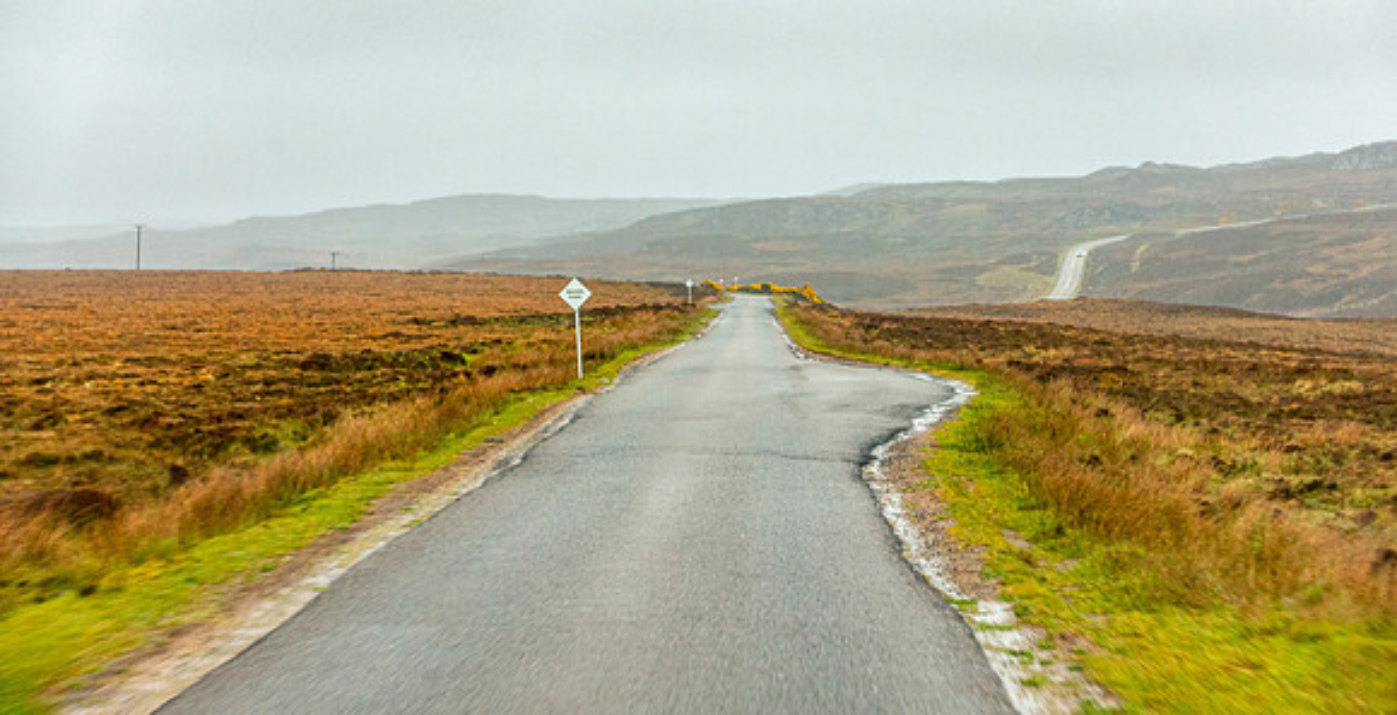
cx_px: 698
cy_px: 299
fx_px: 2717
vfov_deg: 15.0
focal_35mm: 75
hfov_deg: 28.8
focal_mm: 25.7
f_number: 8
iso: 250
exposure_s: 1/80
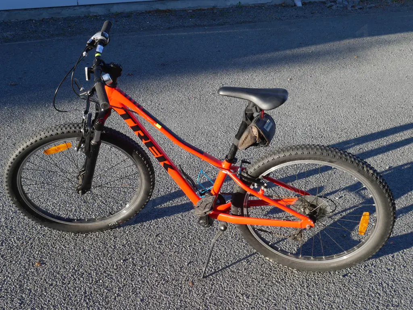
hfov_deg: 49.0
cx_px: 206
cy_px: 155
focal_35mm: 38
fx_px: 453
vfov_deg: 37.7
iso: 200
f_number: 6.3
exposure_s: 1/200
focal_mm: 19
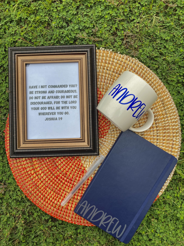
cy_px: 123
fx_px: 184
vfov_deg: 67.3
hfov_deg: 53.1
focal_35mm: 26
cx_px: 92
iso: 32
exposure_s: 1/793
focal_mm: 4.25
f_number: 1.8
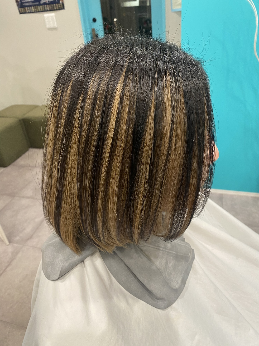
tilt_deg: -30.7
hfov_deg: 53.1
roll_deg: +5.7
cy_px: 173
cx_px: 130
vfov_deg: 67.3
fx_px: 259
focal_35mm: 26
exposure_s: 1/50
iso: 125
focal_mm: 4.25
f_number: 1.8
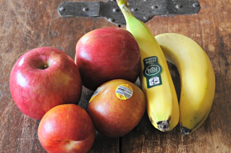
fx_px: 529
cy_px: 76
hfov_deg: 24.6
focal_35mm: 82
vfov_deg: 16.5
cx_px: 116
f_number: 9
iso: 1000
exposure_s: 1/15
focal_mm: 55
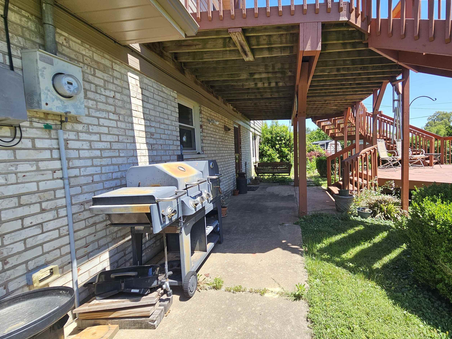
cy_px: 165
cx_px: 265
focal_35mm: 16
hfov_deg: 93.6
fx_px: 209
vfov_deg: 78.1
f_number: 2.2
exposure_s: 1/765
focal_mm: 2.2
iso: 50
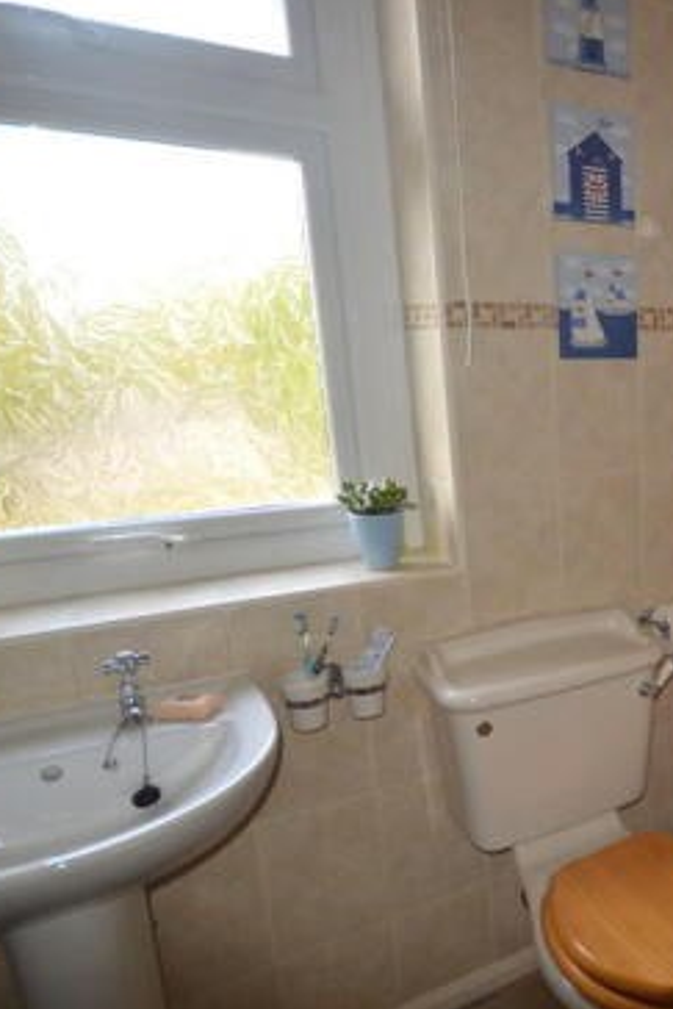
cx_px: 737
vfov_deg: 67.2
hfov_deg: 39.4
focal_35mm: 27
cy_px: 549
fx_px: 756
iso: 400
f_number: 4
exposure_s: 1/60
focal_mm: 10
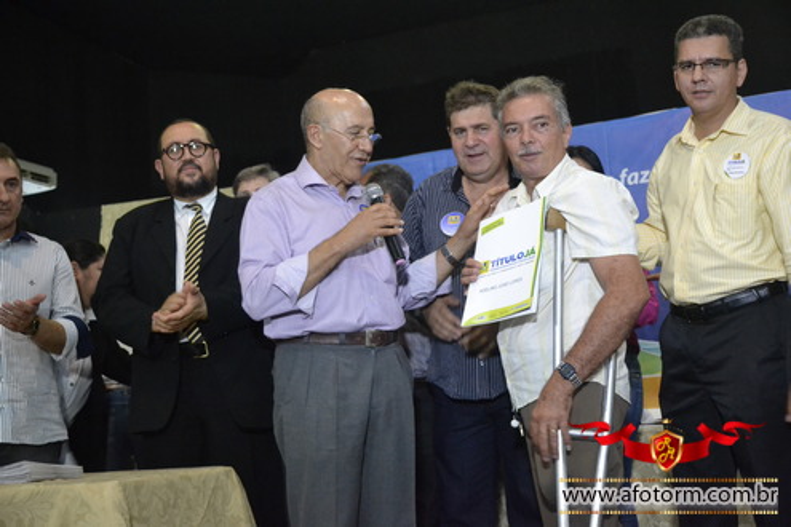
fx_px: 1055
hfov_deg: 41.1
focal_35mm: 48
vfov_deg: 28.1
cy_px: 264
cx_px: 396
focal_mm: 32
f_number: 4.2
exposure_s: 1/60
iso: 3200
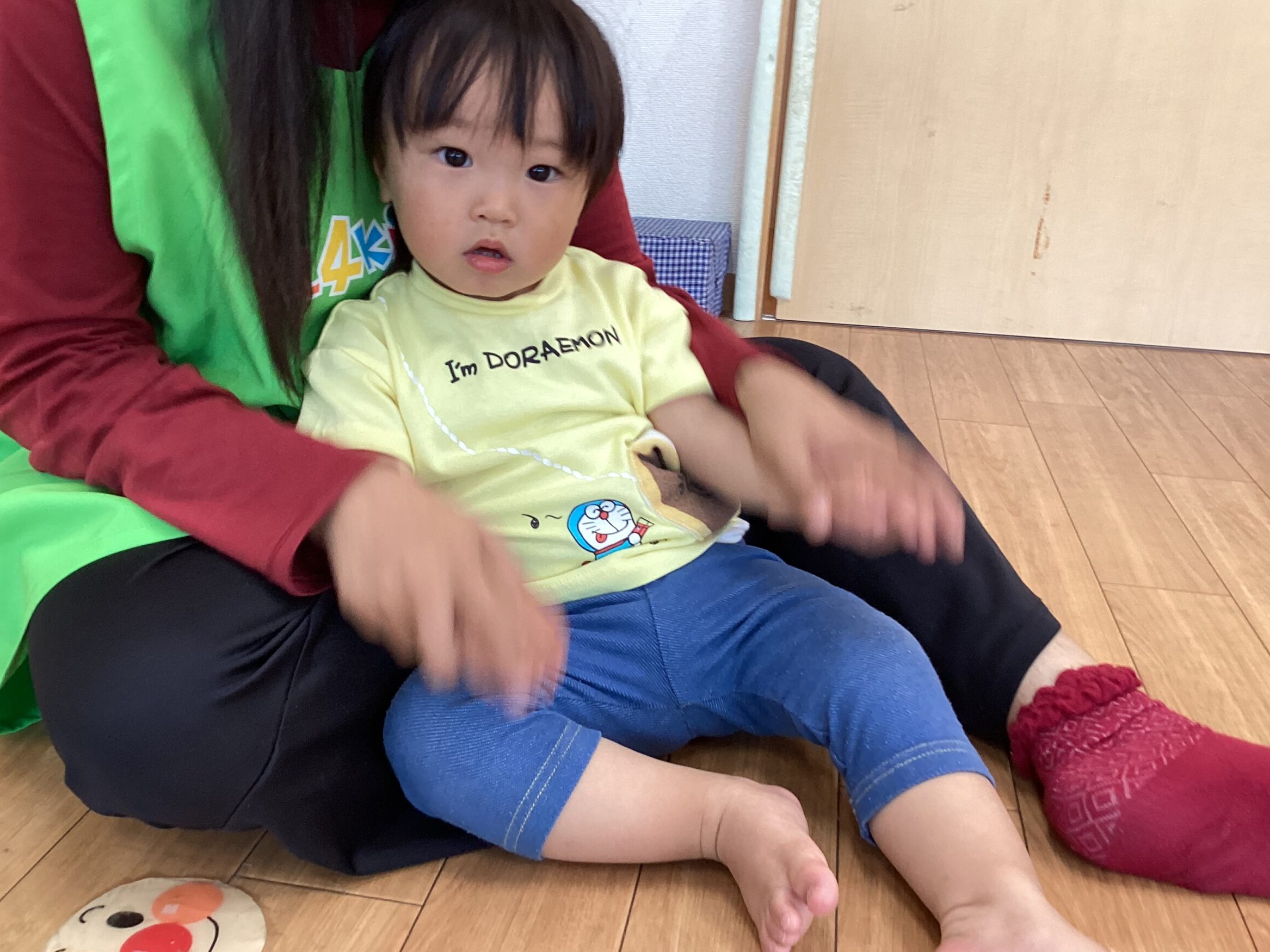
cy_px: 478
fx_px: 1248
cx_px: 585
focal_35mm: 34
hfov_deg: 53.9
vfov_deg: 41.8
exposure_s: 1/50
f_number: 2.4
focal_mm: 3.3
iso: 80
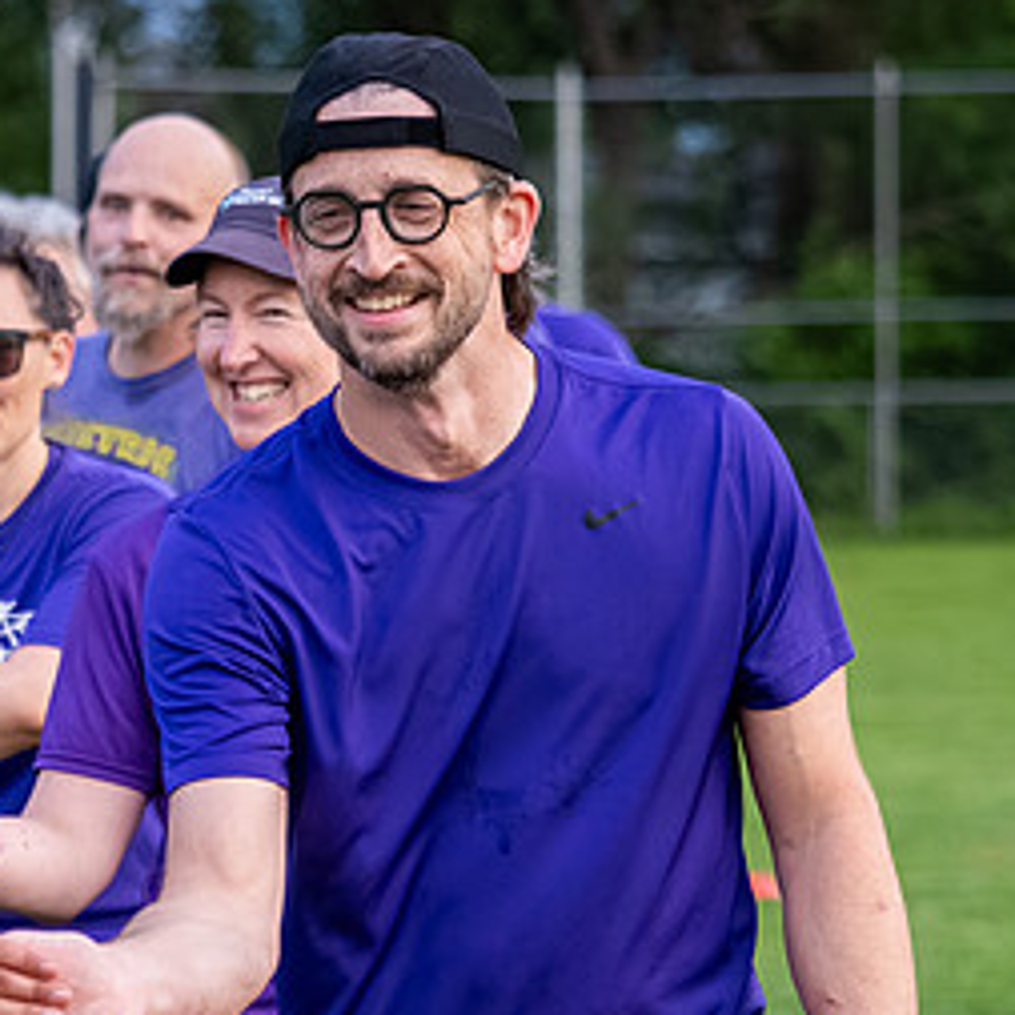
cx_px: 209
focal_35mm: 271
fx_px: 8990
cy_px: 471
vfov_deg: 6.5
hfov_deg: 6.5
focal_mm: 67
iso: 2500
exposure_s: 1/640
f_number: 2.8
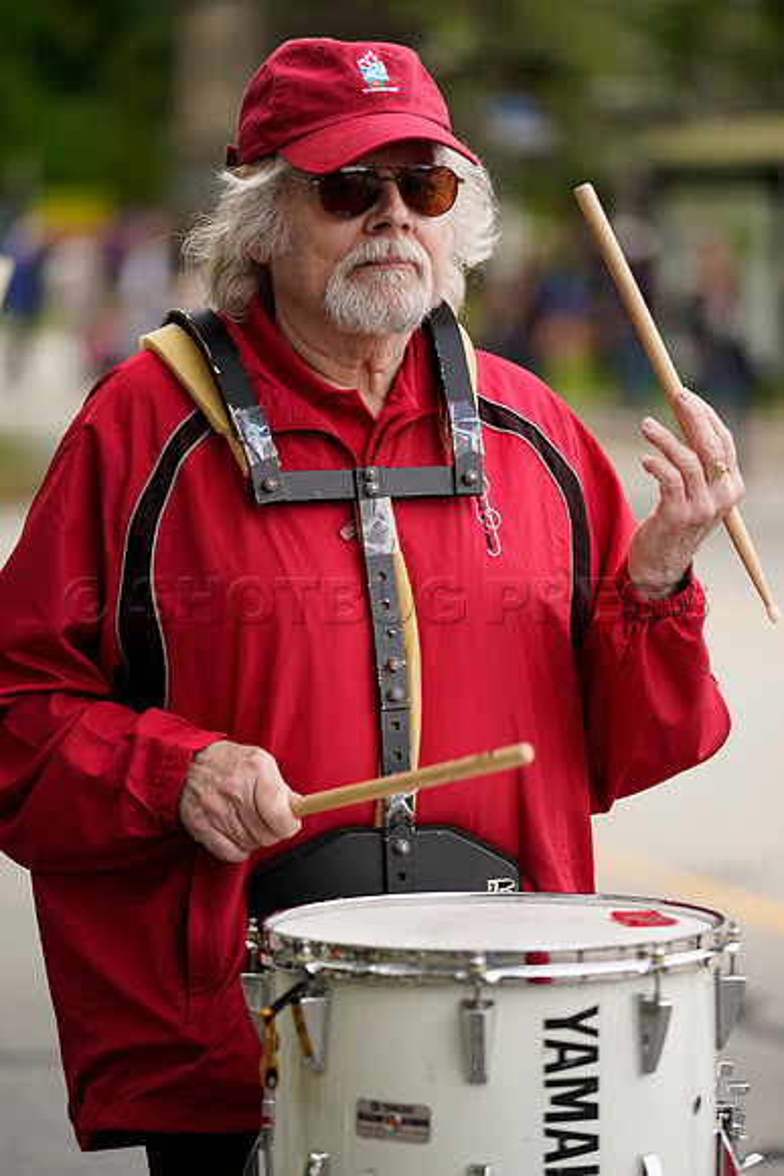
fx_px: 4701
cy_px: 588
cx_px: 392
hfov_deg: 9.5
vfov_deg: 14.2
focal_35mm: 144
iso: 250
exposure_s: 1/400
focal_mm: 144
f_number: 2.8
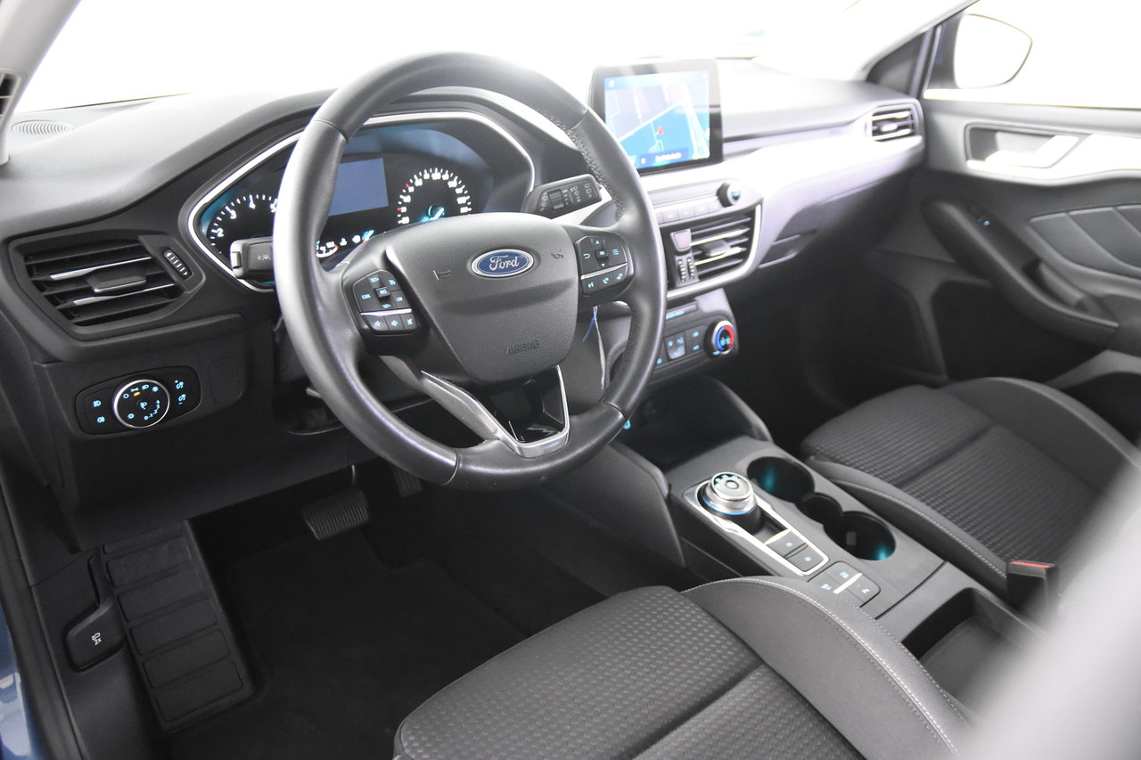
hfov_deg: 61.9
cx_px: 570
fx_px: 951
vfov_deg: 43.6
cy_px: 380
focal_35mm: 30
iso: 5000
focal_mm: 20
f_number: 2.8
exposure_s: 1/30
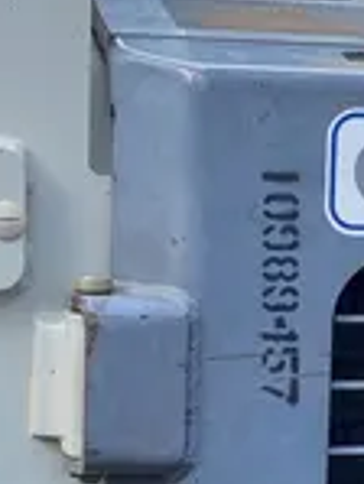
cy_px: 333
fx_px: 1792
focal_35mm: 128
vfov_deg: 15.4
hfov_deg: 11.3
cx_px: 497
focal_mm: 4.25
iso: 32
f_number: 1.8
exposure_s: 1/742
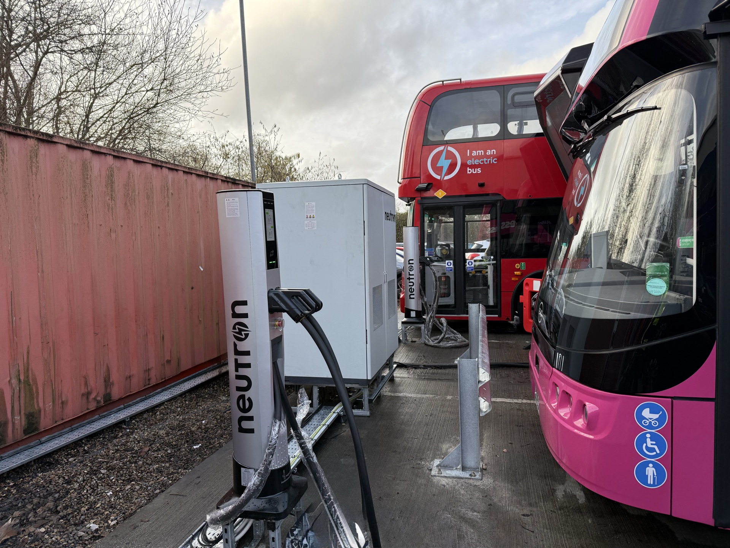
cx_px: 365
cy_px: 274
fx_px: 506
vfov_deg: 56.8
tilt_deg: -2.9
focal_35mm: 24
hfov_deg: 71.6
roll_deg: +1.4
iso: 100
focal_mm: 6.76
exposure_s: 1/715
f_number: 1.78
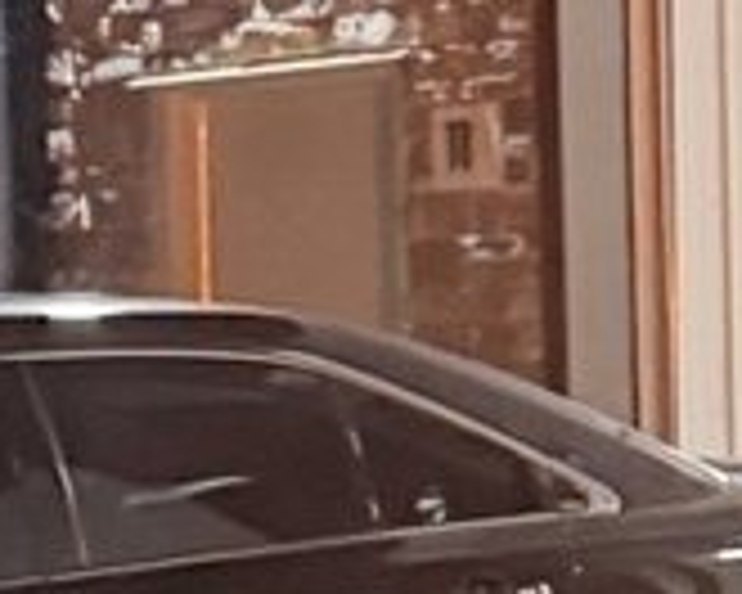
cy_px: 216
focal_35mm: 227
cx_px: 1704
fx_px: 4985
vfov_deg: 6.8
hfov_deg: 7.9
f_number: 1.78
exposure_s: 1/60
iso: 640
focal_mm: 6.76
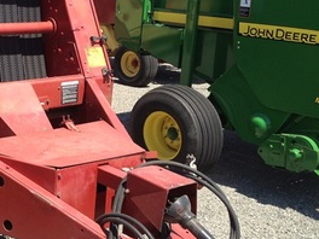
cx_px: 29
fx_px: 664
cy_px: 100
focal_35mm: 72
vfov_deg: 20.4
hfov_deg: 26.1
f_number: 2.4
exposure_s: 1/935
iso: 50
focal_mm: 4.28
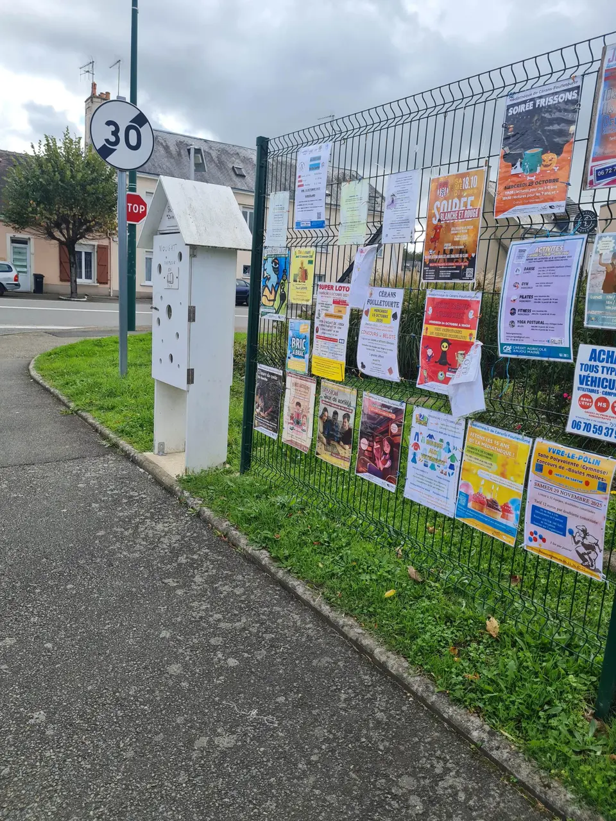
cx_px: 308
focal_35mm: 26
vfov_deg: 67.3
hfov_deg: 53.1
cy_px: 410
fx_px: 617
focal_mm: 5.4
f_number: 1.8
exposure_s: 1/1368
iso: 50
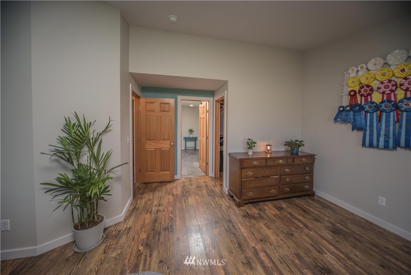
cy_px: 138
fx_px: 137
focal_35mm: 12
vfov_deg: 90.0
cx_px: 206
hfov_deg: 112.6
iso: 125
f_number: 4.5
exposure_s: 1/100
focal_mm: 12
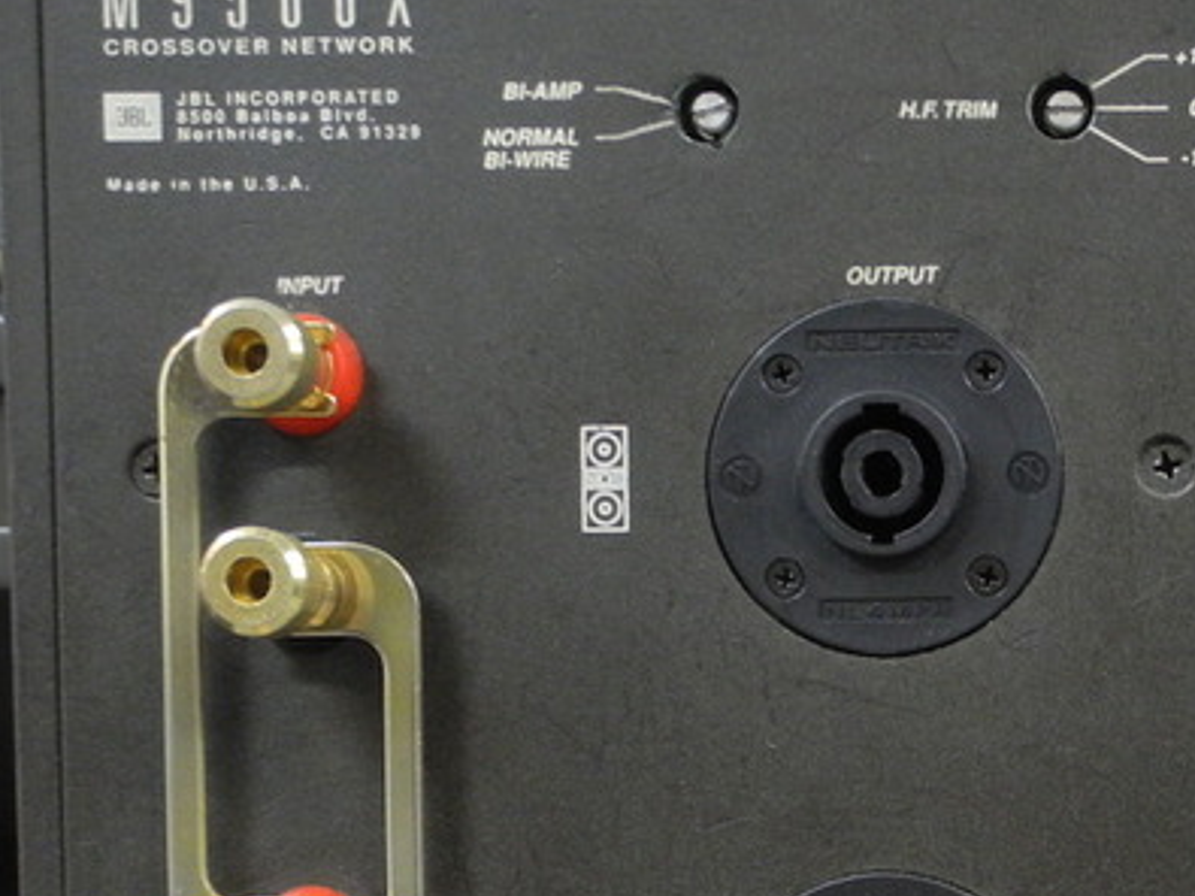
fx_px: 2933
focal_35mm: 85
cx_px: 1349
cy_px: 963
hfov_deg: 21.7
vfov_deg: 16.9
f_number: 3.2
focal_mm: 7.4
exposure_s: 1/16.7
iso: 400
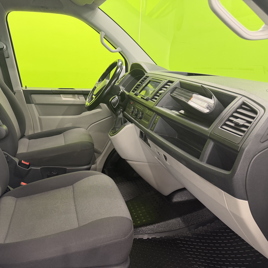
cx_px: 86
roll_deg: +1.3
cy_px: 142
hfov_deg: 52.8
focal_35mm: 30
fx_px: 263
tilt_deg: -18.2
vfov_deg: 54.0
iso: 200
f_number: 1.78
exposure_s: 1/50
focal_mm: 6.76
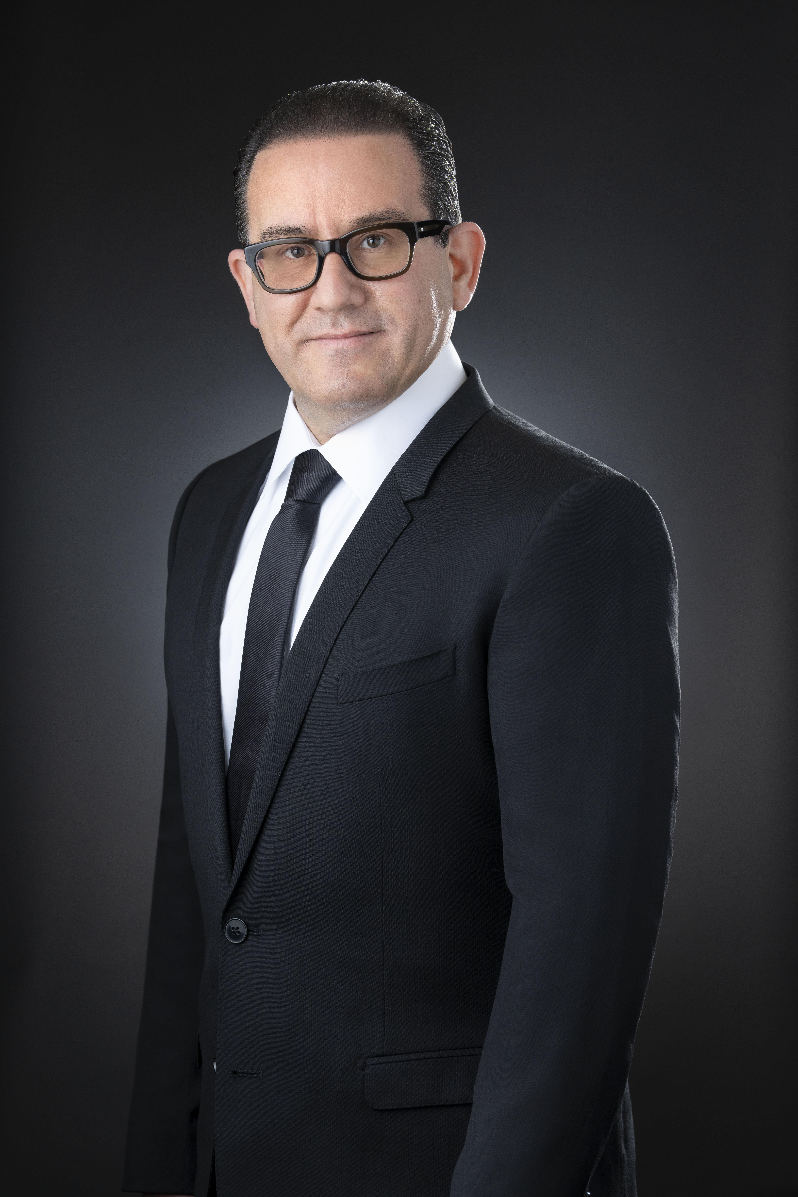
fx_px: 5453
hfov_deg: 8.4
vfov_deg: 12.5
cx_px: 399
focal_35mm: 164
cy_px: 598
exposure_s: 1/250
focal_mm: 164
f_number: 6.3
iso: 320
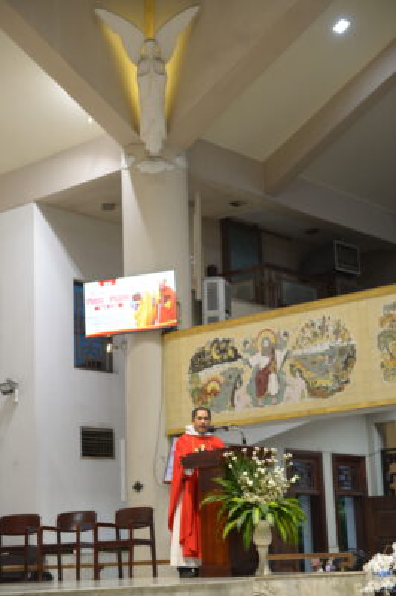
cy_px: 298
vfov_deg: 48.5
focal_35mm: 40
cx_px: 198
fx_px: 661
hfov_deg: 33.3
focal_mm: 40
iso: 2000
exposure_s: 1/200
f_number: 2.8
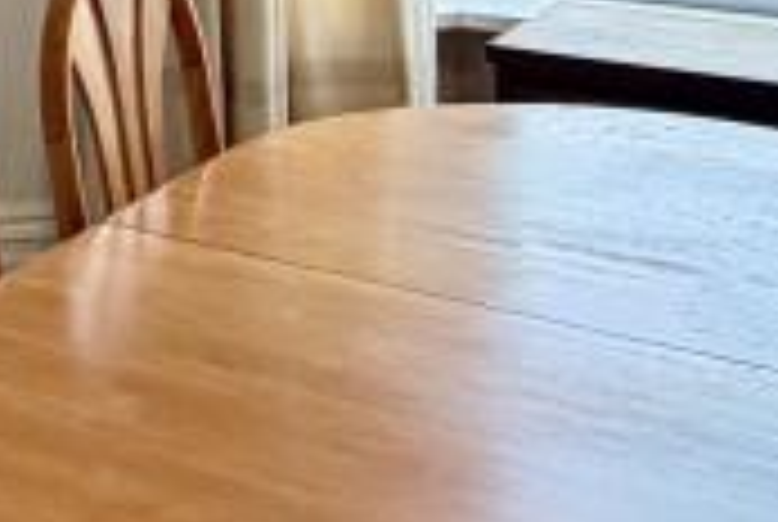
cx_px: -198
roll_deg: +2.0
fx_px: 1862
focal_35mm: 86
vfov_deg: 14.6
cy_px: -324
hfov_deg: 21.6
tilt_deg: -2.8
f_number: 2.2
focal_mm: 2.22
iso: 80
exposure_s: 1/100
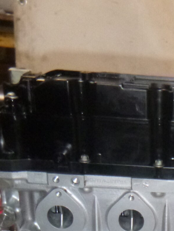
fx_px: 543
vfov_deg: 22.2
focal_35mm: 81
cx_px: 247
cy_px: 281
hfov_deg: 16.8
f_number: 3.9
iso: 400
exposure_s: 1/60
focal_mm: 4.5
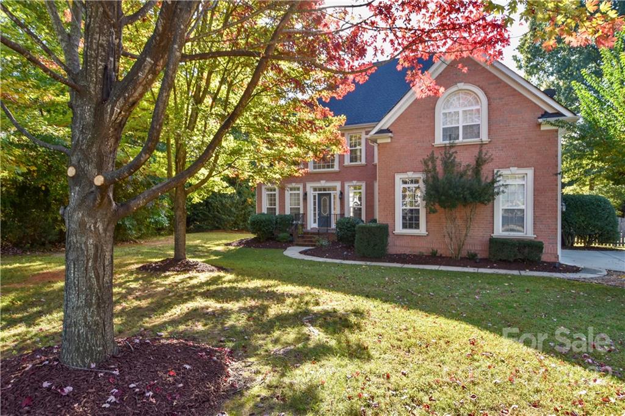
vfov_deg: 63.2
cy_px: 208
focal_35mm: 20
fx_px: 338
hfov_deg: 85.4
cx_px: 312
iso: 160
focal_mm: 13
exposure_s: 1/125
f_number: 5.6
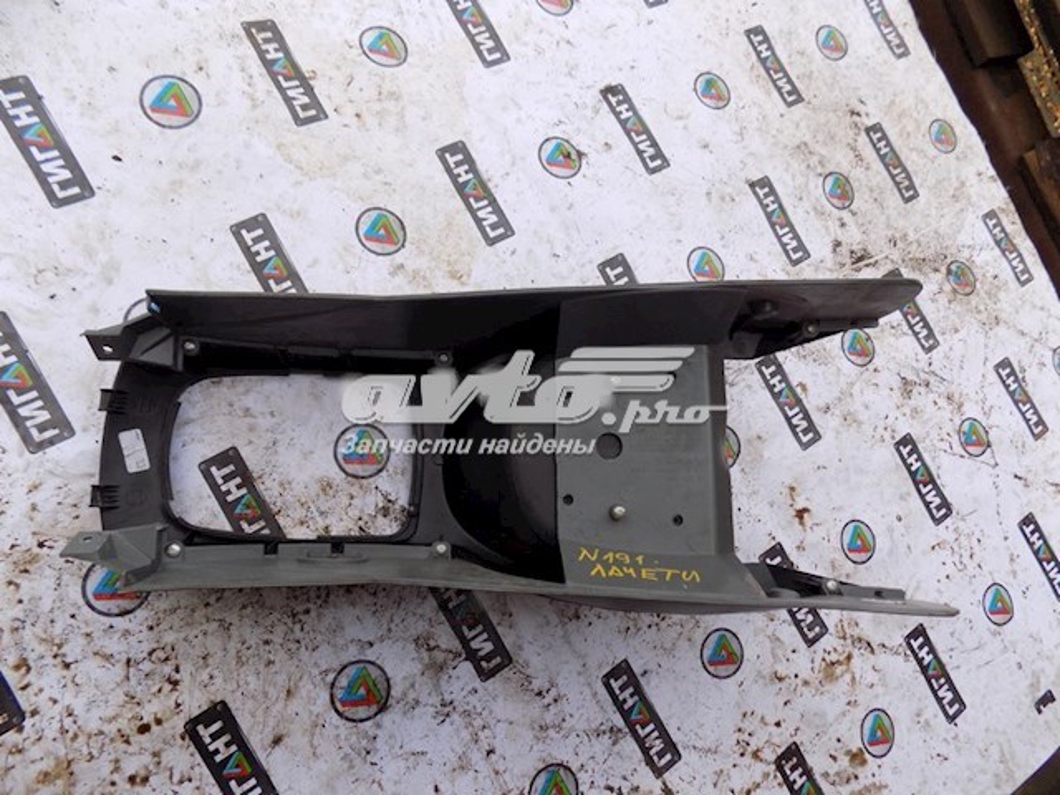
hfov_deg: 73.9
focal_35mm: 23
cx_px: 530
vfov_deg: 58.9
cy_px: 398
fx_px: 704
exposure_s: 1/250
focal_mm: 4
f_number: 3.1
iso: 80
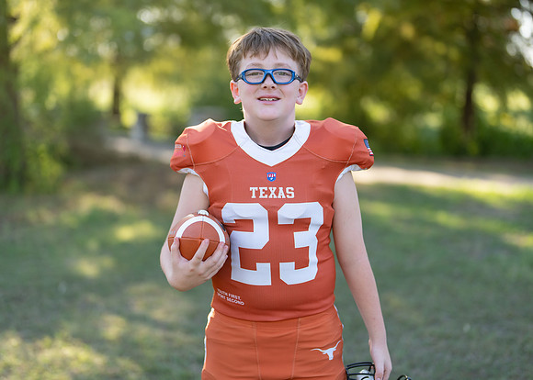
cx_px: 260
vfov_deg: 24.6
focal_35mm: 58
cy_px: 185
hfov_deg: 33.9
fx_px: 874
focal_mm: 50
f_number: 1.2
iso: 100
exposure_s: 1/1250
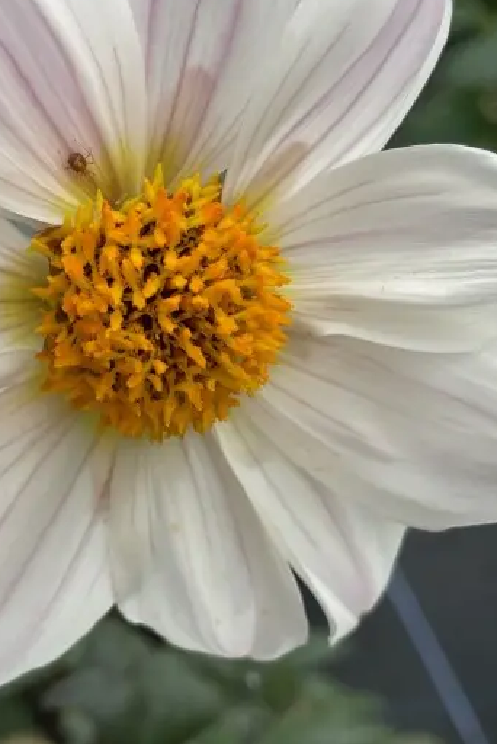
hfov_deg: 23.5
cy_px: 368
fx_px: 1179
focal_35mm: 57
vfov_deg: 35.0
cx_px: 119
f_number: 1.6
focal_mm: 4.2
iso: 32
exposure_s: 1/518
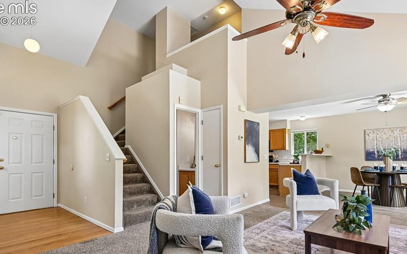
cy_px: 159
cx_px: 205
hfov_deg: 88.0
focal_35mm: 19
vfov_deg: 61.3
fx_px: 211
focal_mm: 14
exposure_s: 1/15
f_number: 10
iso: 250
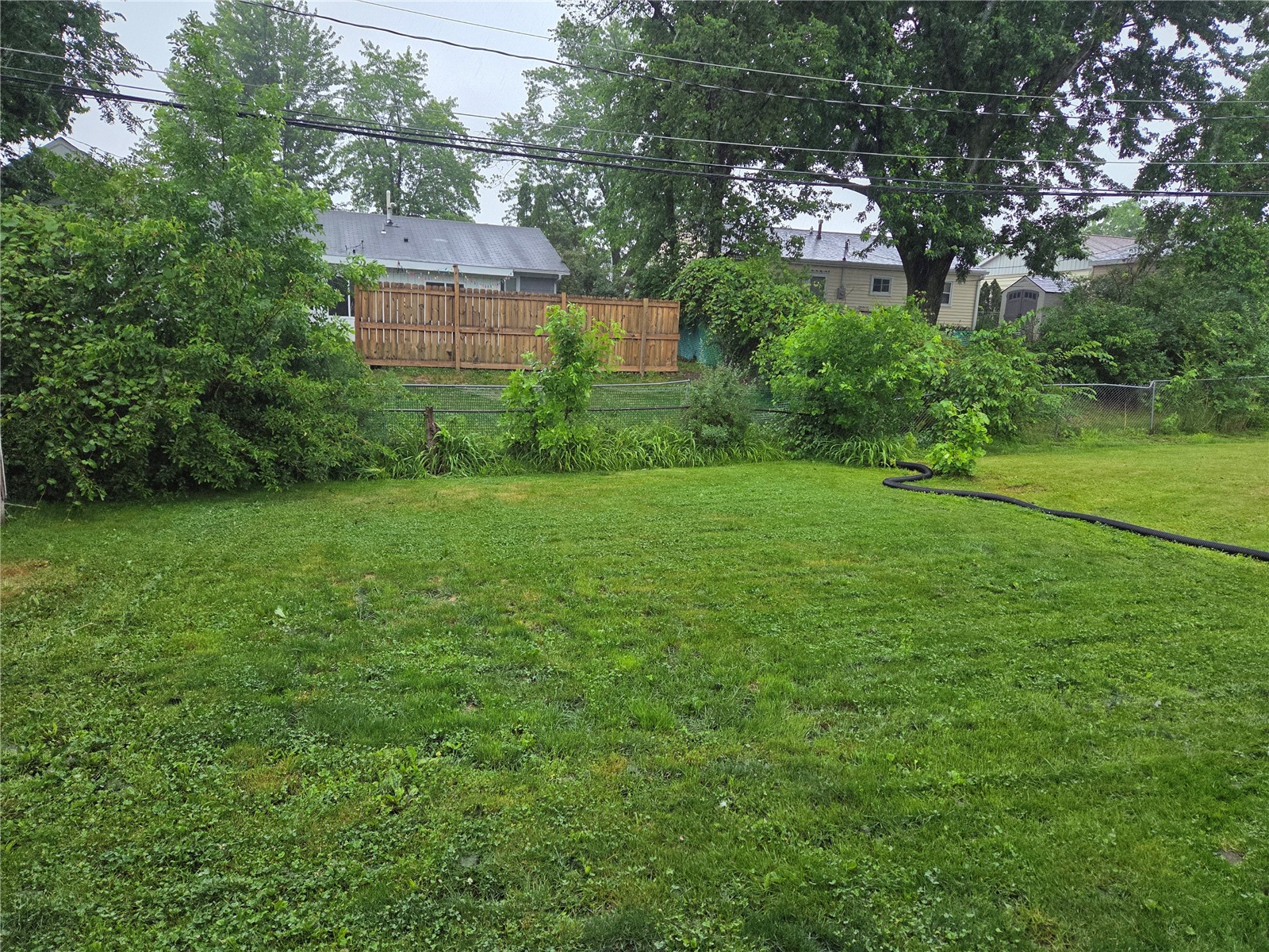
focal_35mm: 23
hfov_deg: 73.9
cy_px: 476
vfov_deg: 58.9
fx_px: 843
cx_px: 634
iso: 160
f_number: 1.8
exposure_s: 1/180
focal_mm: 5.4
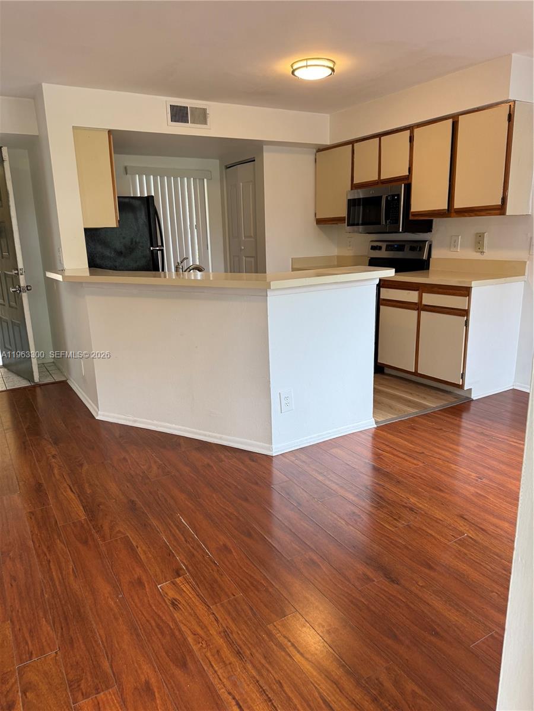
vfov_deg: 71.6
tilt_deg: -15.4
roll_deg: -0.2
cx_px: 267
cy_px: 356
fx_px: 494
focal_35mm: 24
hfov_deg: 56.8
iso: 125
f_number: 1.78
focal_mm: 6.76
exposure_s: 1/120
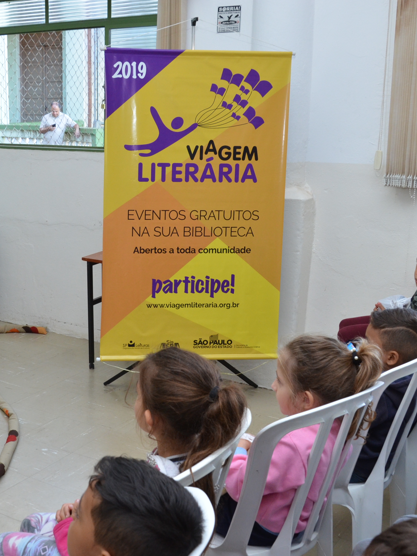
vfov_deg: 39.7
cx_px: 71
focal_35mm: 48
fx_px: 771
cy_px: 277
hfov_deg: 29.4
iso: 800
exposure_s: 1/60
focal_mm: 22
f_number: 7.1
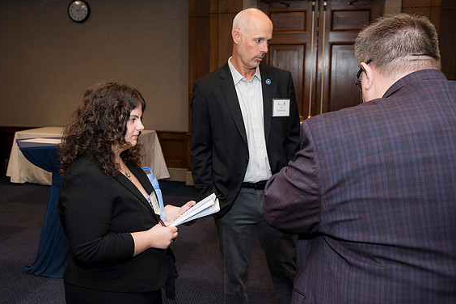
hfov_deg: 53.1
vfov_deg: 36.9
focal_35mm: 36
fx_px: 456
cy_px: 151
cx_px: 230
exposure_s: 1/125
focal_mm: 35
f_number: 5
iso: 800
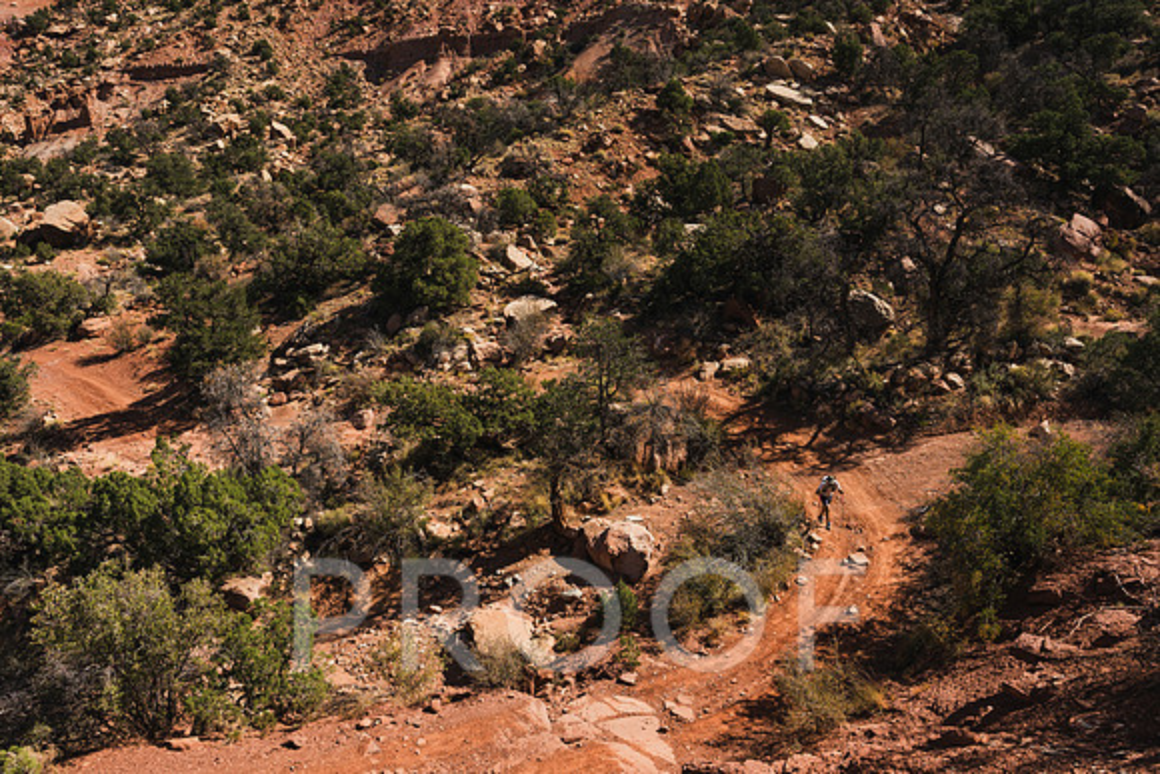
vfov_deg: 55.9
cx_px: 606
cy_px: 386
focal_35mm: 23
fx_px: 730
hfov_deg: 76.9
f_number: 5.6
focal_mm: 21
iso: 100
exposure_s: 1/500
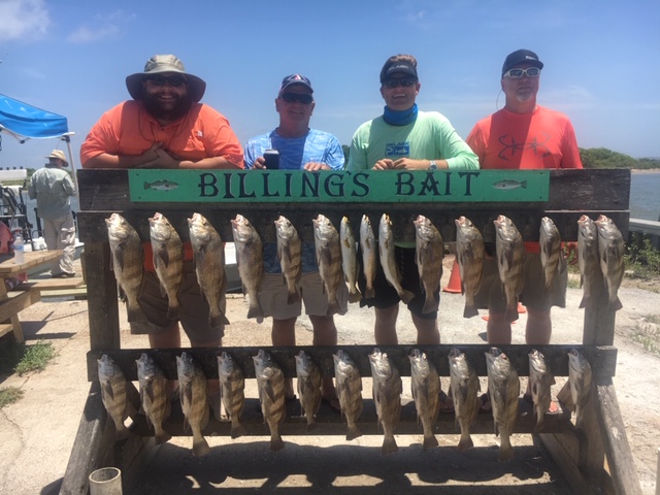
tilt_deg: -9.0
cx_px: 330
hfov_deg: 61.7
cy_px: 248
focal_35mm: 29
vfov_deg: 48.2
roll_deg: +0.7
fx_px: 553
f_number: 2.2
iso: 25
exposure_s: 1/1374
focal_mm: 4.15
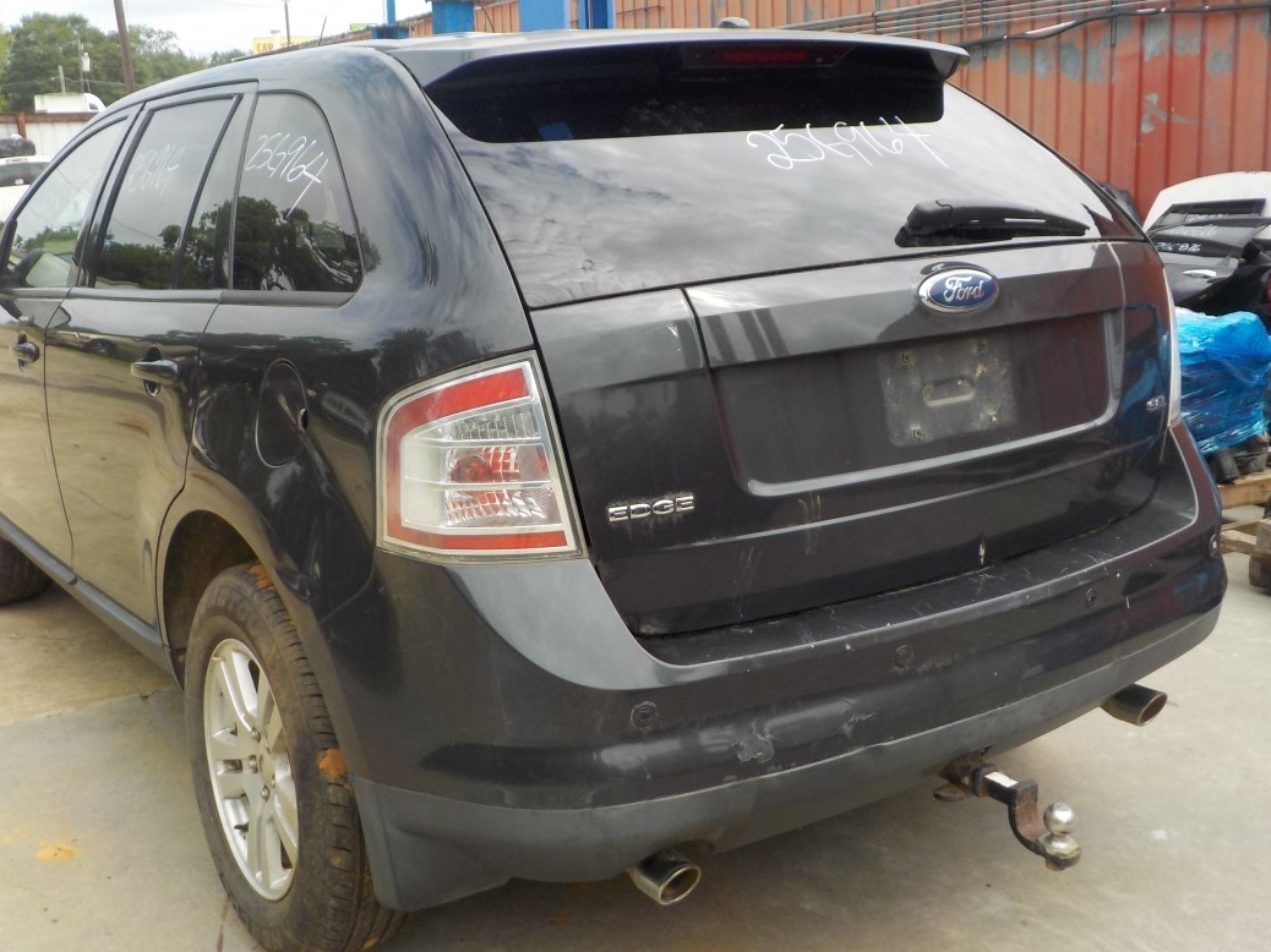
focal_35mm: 37
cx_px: 633
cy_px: 415
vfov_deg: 38.6
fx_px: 1358
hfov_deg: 50.1
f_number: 3.3
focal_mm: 4.1
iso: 125
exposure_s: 1/500
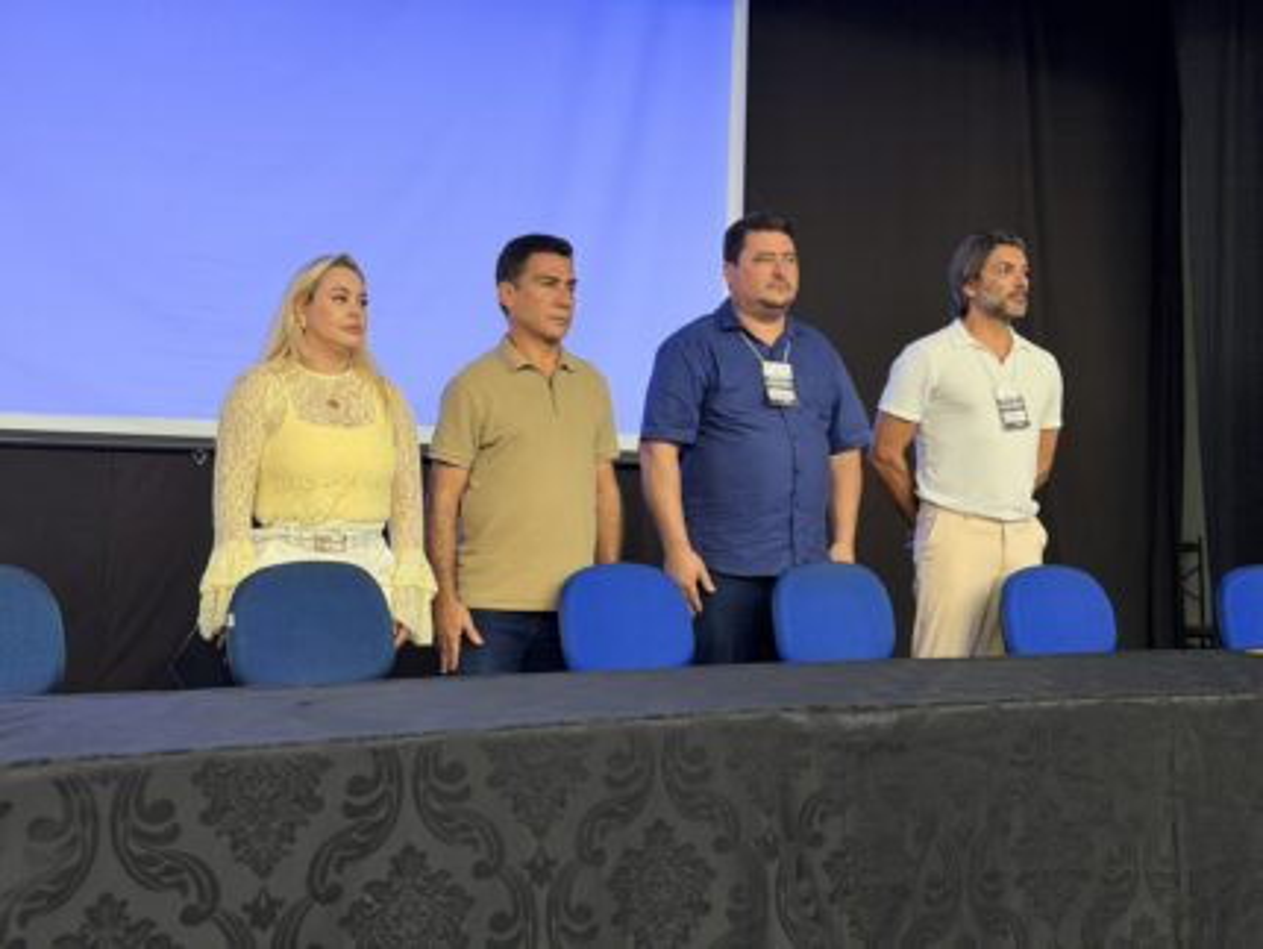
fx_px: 1752
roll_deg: -1.1
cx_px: 632
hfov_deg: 39.6
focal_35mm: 48
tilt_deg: +0.6
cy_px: 474
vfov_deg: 30.3
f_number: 1.78
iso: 200
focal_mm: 6.76
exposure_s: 1/40
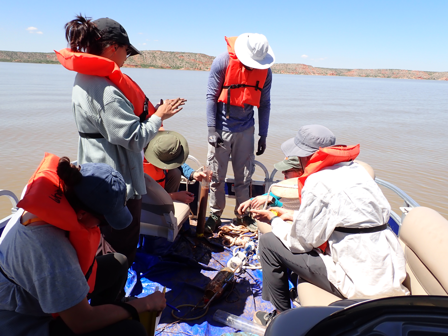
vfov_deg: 46.8
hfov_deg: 60.0
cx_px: 224
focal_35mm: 30
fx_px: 388
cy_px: 168
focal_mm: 5.4
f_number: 3.2
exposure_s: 1/800
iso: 100
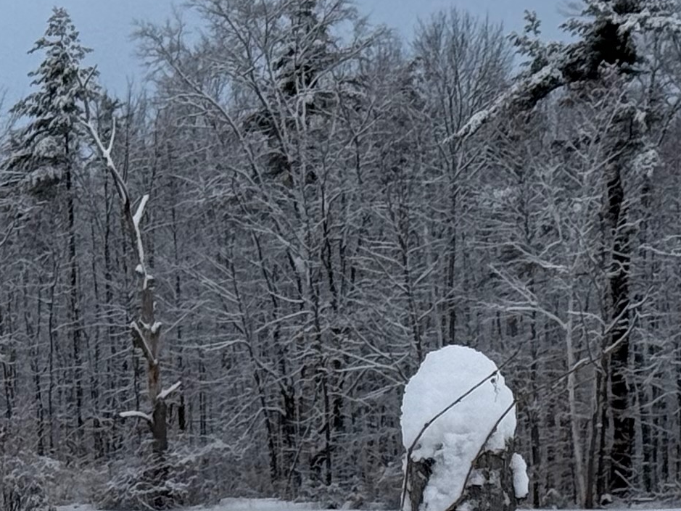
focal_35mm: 206
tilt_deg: -4.2
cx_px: -79
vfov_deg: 7.1
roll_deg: +1.4
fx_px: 4054
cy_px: 679
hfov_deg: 9.5
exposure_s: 1/592
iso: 64
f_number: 1.78
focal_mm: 6.76
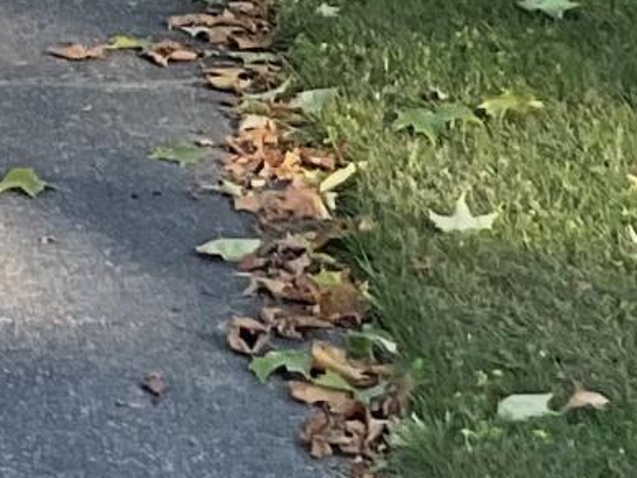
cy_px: -974
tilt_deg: +4.2
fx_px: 4122
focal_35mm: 224
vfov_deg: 6.1
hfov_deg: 8.6
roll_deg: +0.6
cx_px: -333
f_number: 1.8
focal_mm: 3
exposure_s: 1/509
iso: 16
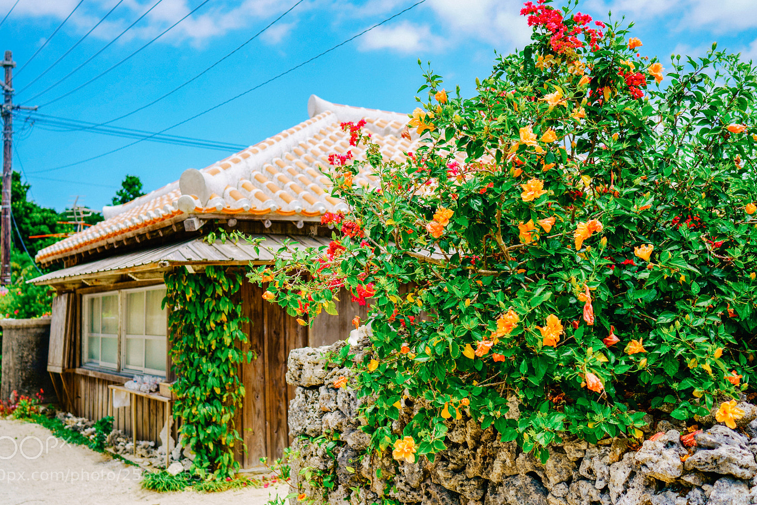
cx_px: 355
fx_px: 799
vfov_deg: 35.1
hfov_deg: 50.7
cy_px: 241
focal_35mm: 38
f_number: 2.5
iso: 100
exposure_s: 1/1600
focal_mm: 35
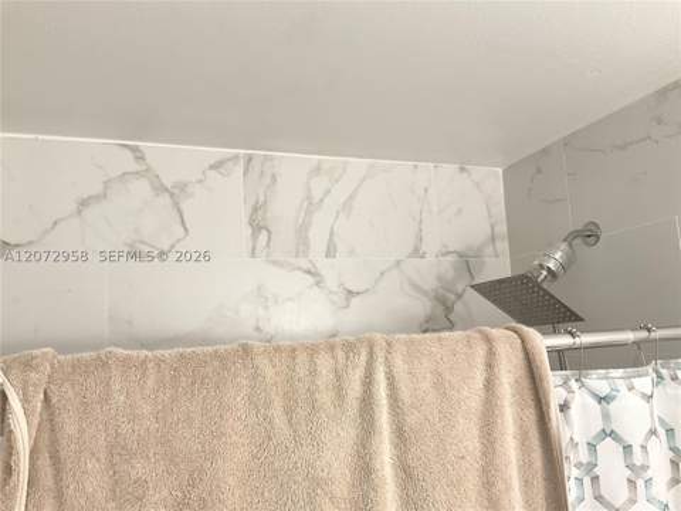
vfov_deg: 48.2
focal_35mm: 29
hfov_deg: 61.7
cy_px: 256
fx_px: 571
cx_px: 340
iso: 50
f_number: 1.8
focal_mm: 3
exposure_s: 1/60
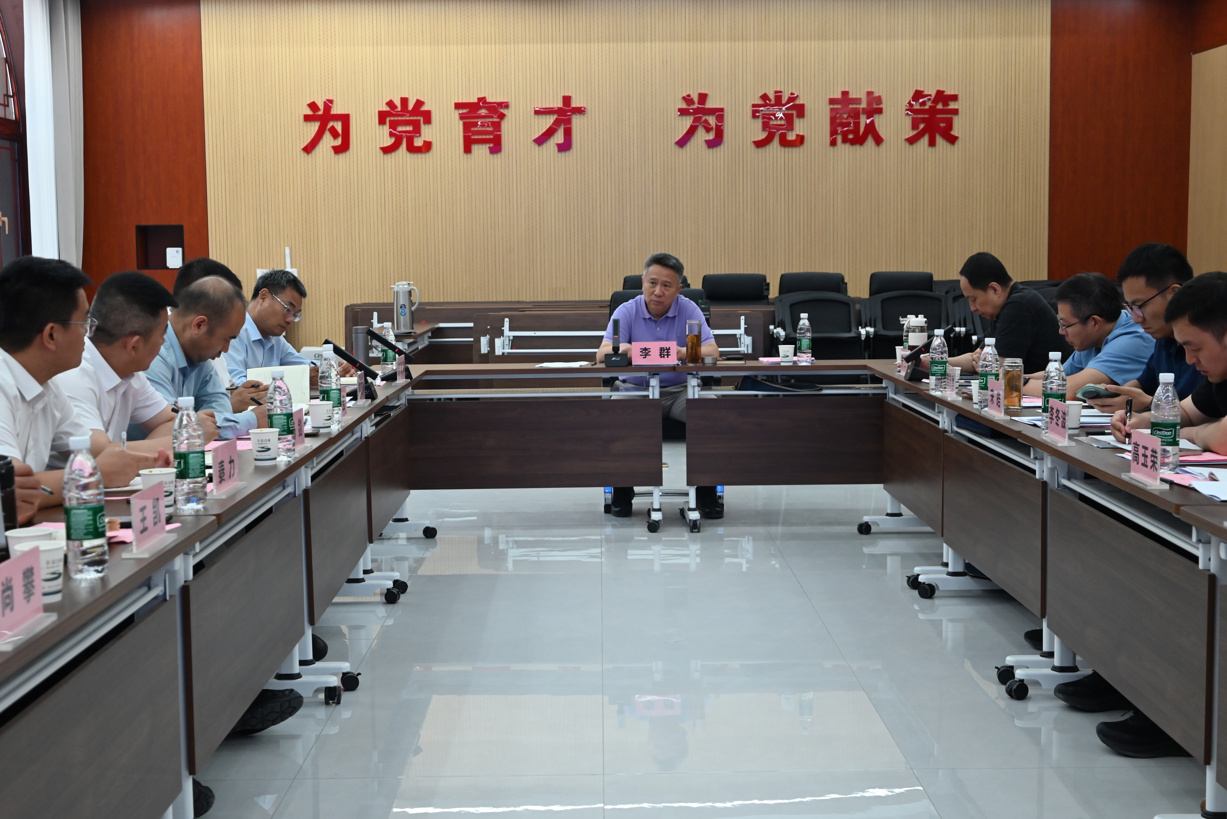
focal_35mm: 50
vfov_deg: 27.0
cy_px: 410
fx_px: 1705
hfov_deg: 39.6
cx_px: 614
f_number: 6.3
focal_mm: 50
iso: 2000
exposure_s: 1/125
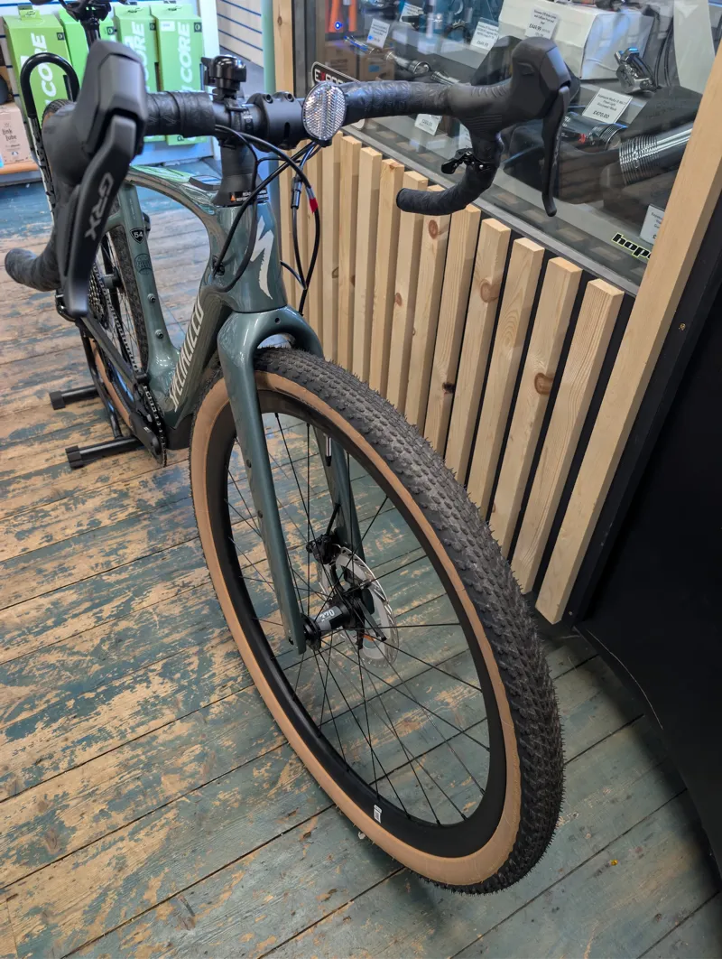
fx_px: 666
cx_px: 361
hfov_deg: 57.0
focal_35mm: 24
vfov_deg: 71.5
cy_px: 480
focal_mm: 6.9
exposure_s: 1/20
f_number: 1.68
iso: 116
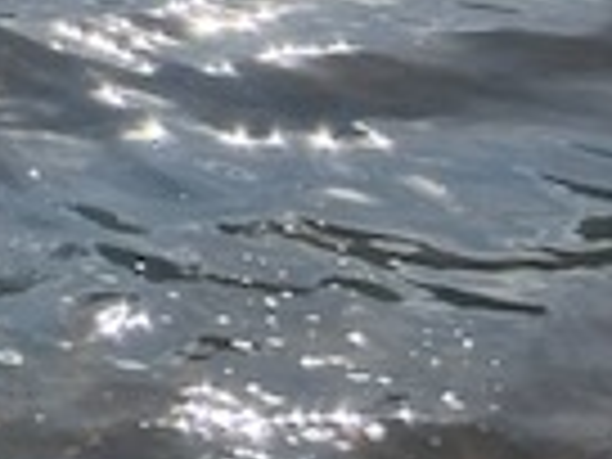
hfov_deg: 14.2
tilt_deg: -7.6
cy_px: -364
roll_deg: -0.1
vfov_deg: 11.3
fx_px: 2157
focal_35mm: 122
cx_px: -495
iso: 50
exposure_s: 1/7463
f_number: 1.5
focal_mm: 5.7
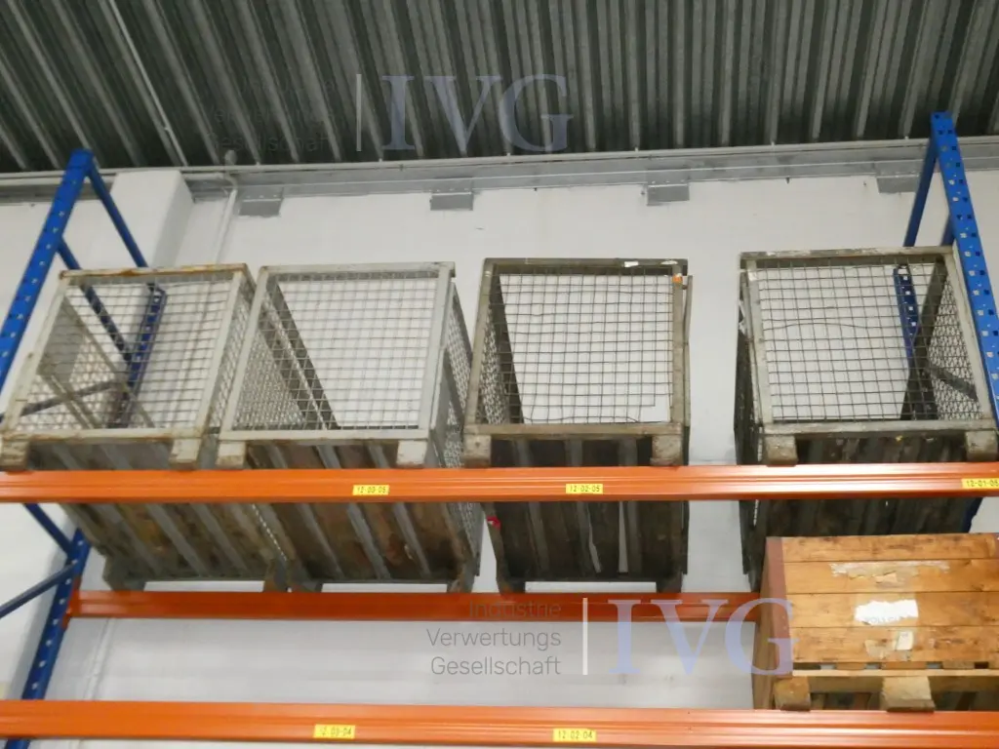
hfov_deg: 46.8
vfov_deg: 36.0
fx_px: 1154
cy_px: 374
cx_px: 500
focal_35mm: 40
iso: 1600
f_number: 3.8
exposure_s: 1/60
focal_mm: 7.2
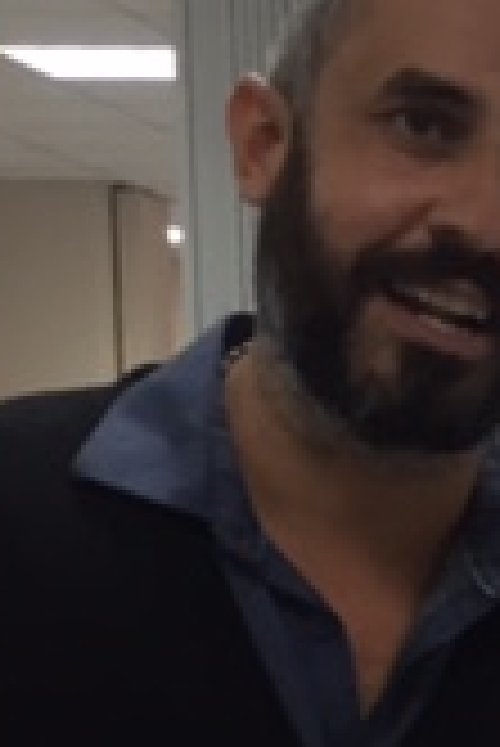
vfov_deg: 13.9
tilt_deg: -4.4
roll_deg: -0.4
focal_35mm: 145
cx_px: 1090
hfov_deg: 8.8
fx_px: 3014
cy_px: 774
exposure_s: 1/33
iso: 100
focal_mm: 4.15
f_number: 2.2
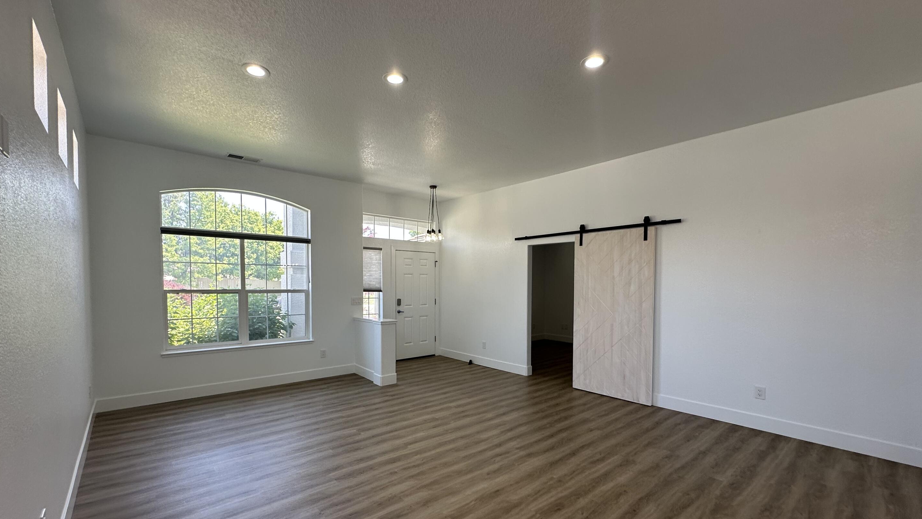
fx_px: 391
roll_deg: -0.4
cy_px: 298
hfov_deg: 99.4
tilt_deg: -2.5
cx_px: 455
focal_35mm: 16
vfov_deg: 66.7
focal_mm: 2.22
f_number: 2.2
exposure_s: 1/120
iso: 50
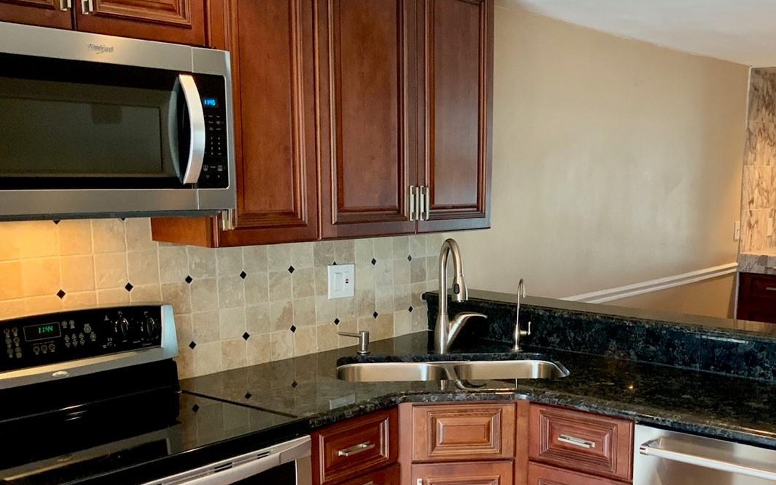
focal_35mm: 46
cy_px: 331
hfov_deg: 42.7
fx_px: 973
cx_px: 541
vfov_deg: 27.8
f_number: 1.8
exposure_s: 1/60
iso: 200
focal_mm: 3
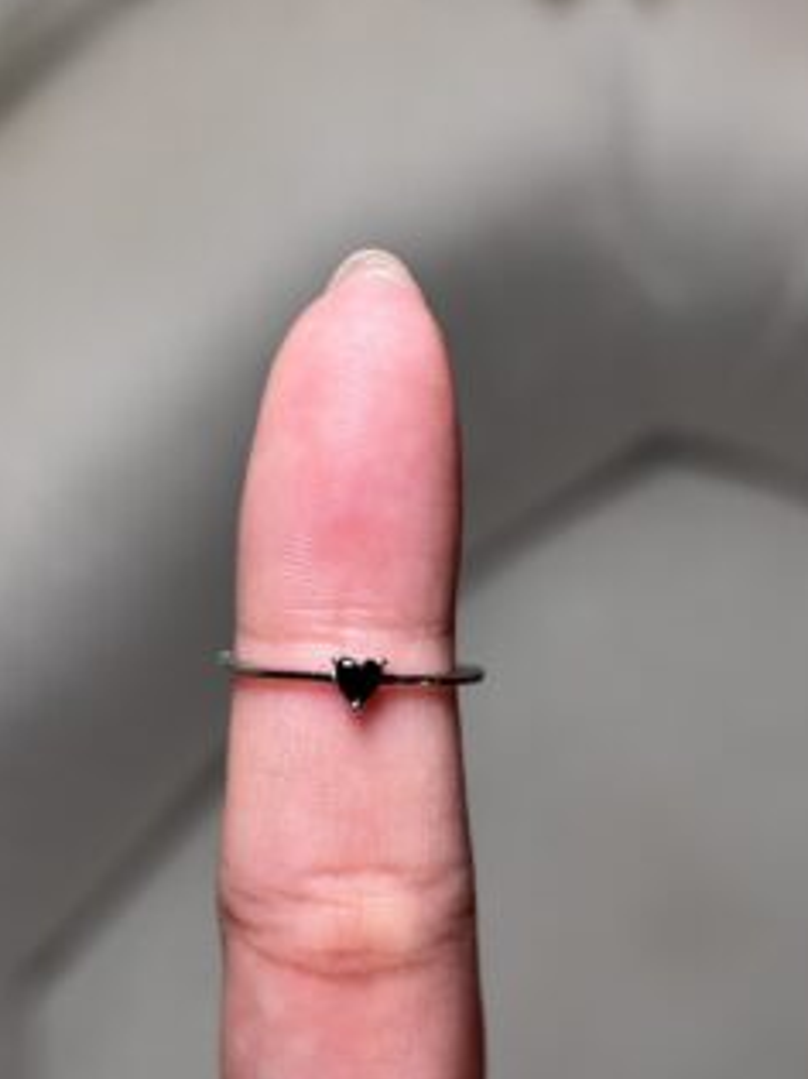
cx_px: 332
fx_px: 2055
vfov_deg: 29.4
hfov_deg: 22.2
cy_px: 507
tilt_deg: -71.0
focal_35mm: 66
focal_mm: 5.96
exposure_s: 1/75
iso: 50
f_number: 1.6
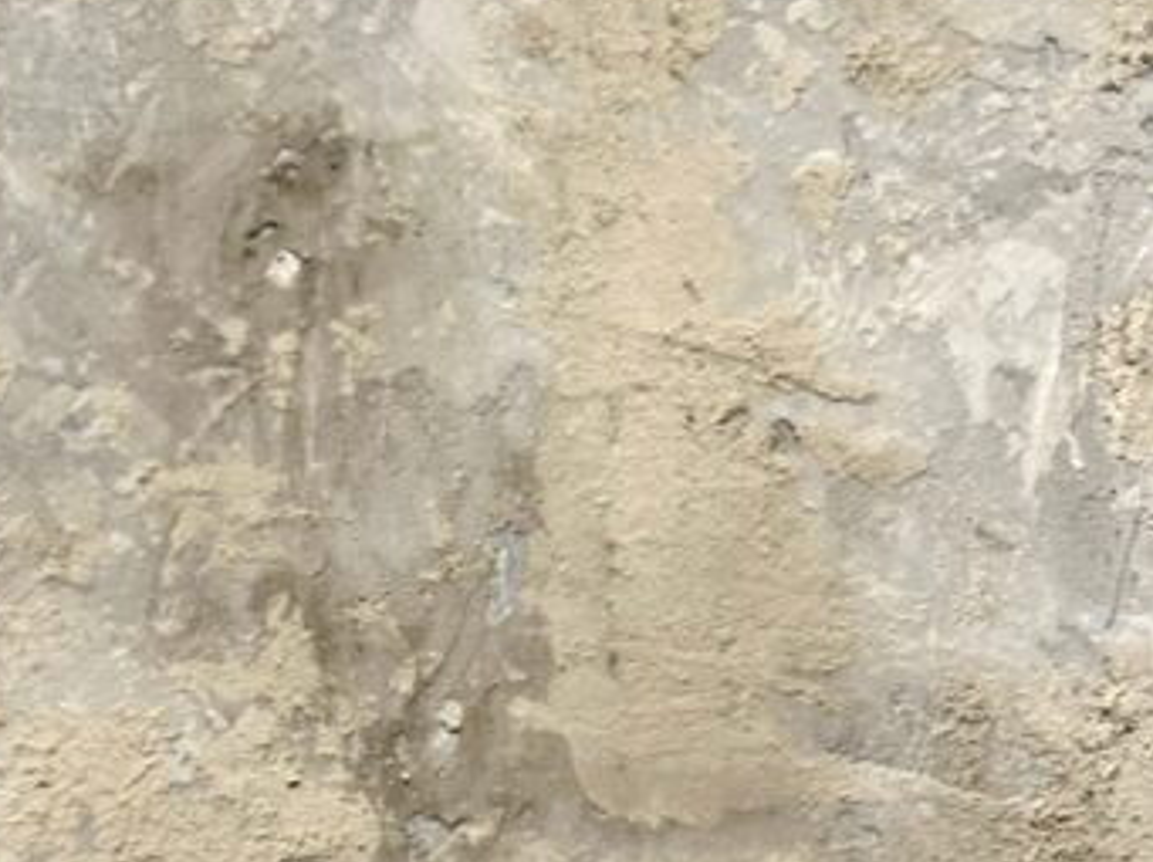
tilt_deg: +1.5
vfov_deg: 15.6
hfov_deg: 20.7
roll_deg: -0.1
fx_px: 3128
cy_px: 644
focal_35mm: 94
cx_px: 311
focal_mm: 6.86
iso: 50
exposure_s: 1/174
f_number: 1.78
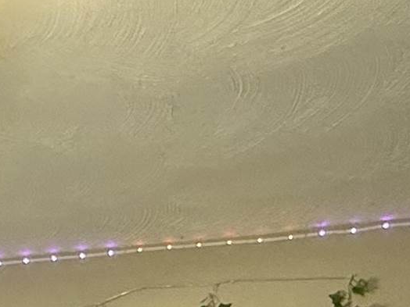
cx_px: 55
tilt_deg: -4.6
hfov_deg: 23.3
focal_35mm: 82
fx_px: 971
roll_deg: +1.0
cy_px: 708
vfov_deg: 13.7
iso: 500
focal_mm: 2.22
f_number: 2.2
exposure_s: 1/60
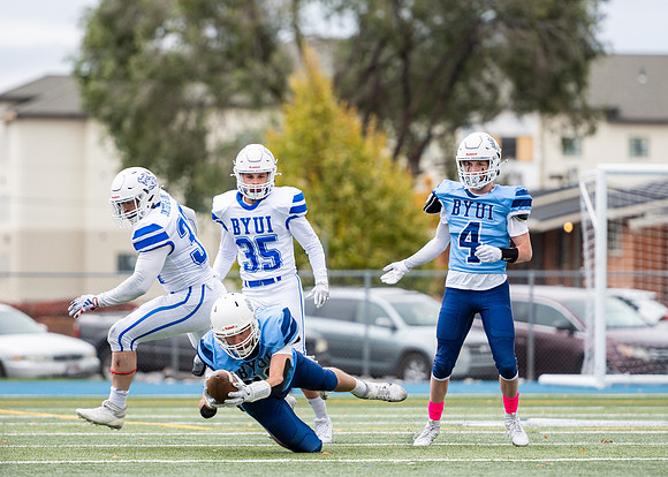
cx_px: 292
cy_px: 202
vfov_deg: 4.4
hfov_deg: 6.2
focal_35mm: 324
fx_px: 6145
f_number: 2.8
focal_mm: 200
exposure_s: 1/1250
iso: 125
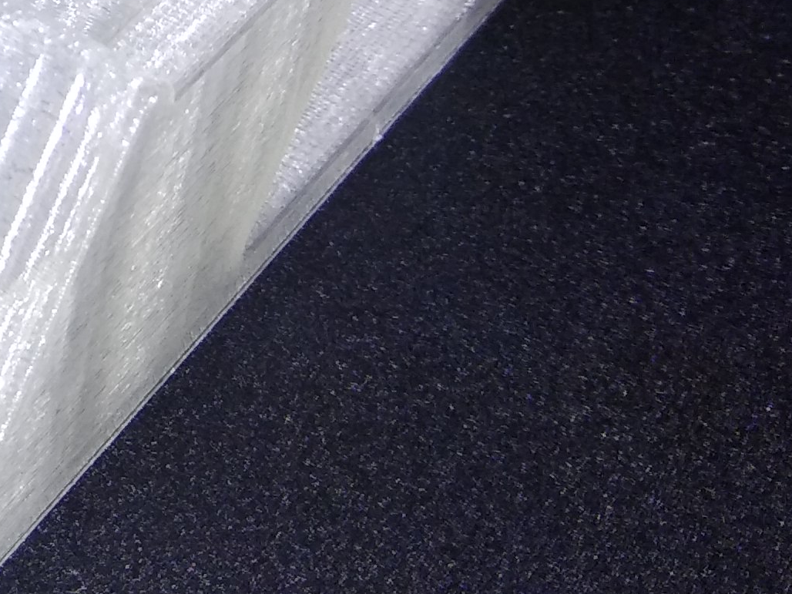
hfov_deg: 19.2
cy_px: -338
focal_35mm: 85
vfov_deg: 15.7
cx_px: -504
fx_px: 1945
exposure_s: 1/50
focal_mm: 3.57
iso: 160
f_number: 2
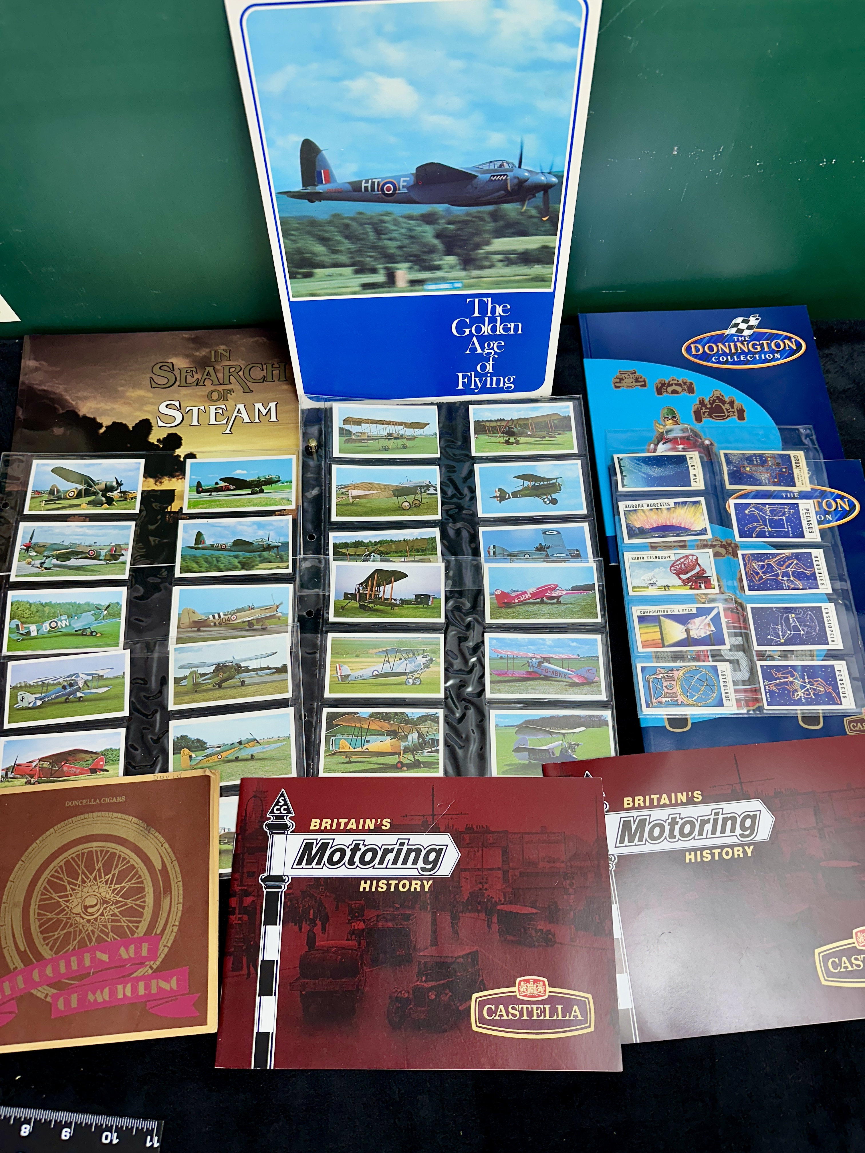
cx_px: 432
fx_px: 800
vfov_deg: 71.6
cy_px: 576
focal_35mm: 24
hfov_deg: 56.8
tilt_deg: -68.6
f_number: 1.78
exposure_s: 1/100
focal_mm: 6.86
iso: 125
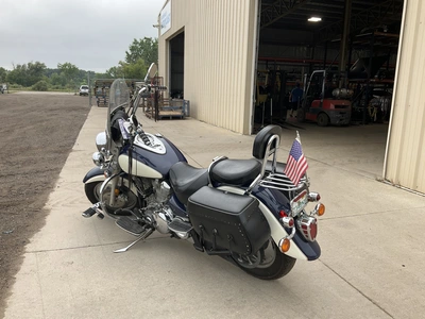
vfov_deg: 48.2
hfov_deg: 61.7
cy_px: 160
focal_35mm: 29
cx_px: 212
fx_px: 356
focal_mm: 3
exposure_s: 1/122
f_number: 1.8
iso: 20
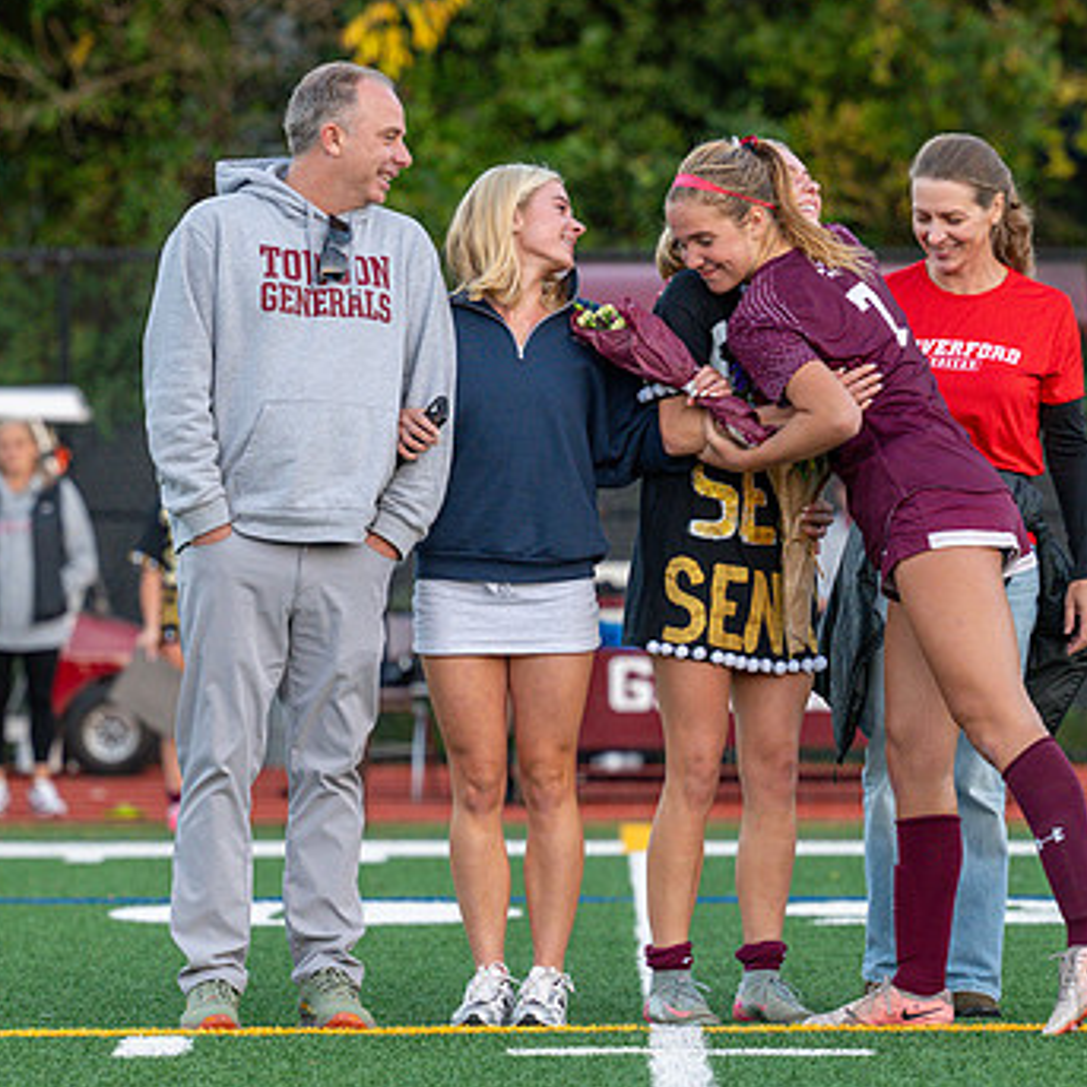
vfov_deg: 6.4
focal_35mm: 274
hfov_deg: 6.4
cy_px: 474
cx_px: 696
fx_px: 9734
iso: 1100
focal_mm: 150
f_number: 3.5
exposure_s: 1/1000
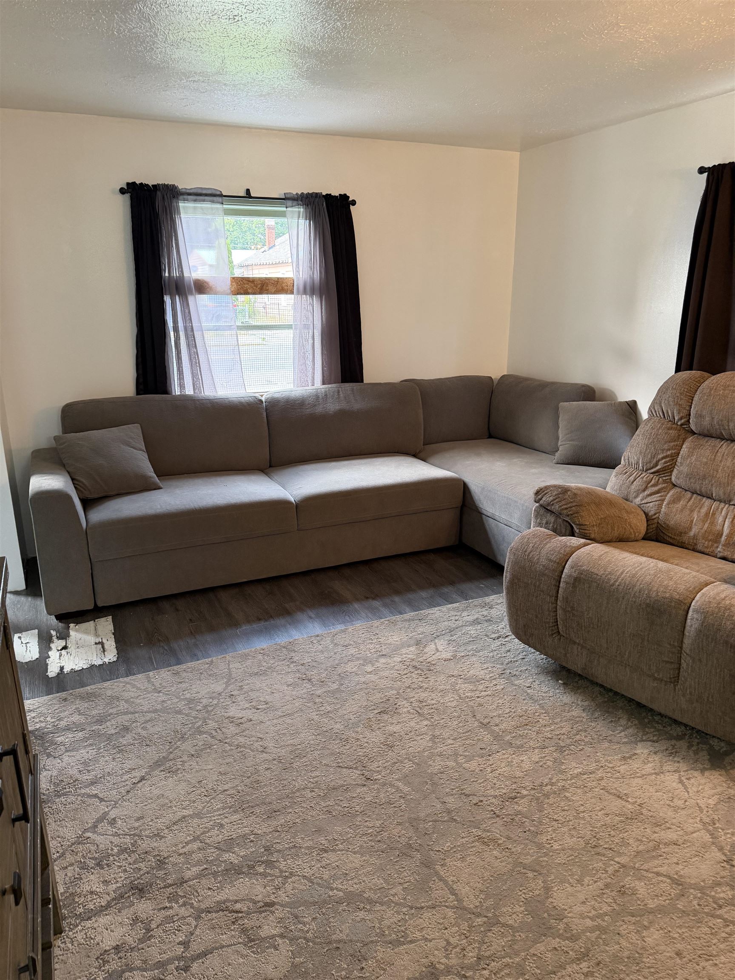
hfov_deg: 56.8
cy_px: 490
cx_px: 368
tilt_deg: -15.5
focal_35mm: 24
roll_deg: +0.4
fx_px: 679
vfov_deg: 71.6
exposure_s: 1/60
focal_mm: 6.76
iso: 250
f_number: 1.78
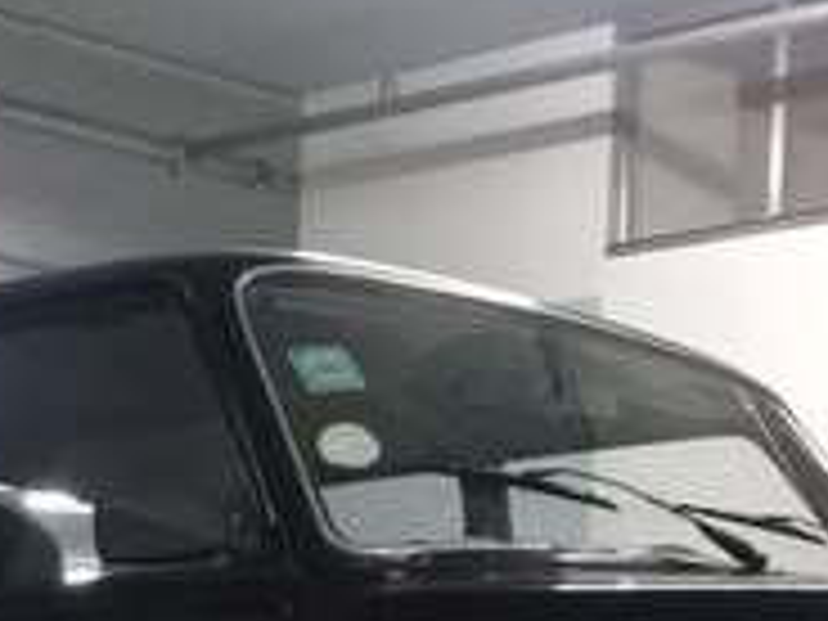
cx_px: 338
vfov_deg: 12.7
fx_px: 2655
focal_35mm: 111
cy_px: 907
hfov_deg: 17.7
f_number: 2.2
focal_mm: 3.3
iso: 200
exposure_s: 1/20
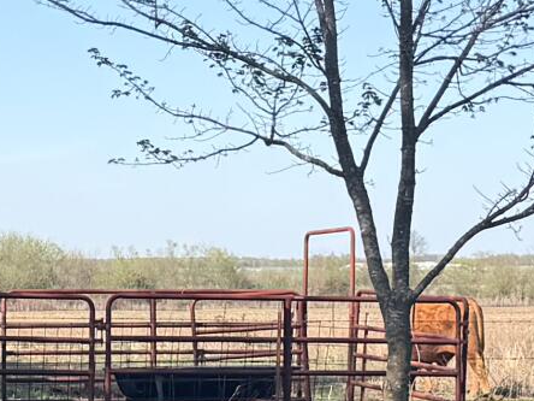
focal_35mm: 162
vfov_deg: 9.2
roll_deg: +1.1
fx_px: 2499
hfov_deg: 12.2
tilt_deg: +3.0
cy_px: 160
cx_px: 131
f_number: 1.78
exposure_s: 1/3584
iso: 80
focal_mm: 6.76
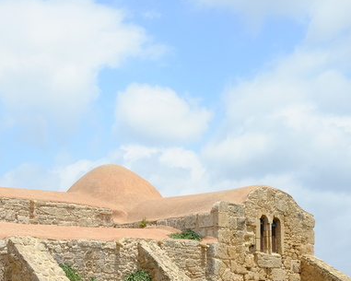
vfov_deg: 21.8
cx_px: 28
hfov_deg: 26.5
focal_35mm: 69
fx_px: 717
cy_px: 240
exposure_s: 1/1300
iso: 400
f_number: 4
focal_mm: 23
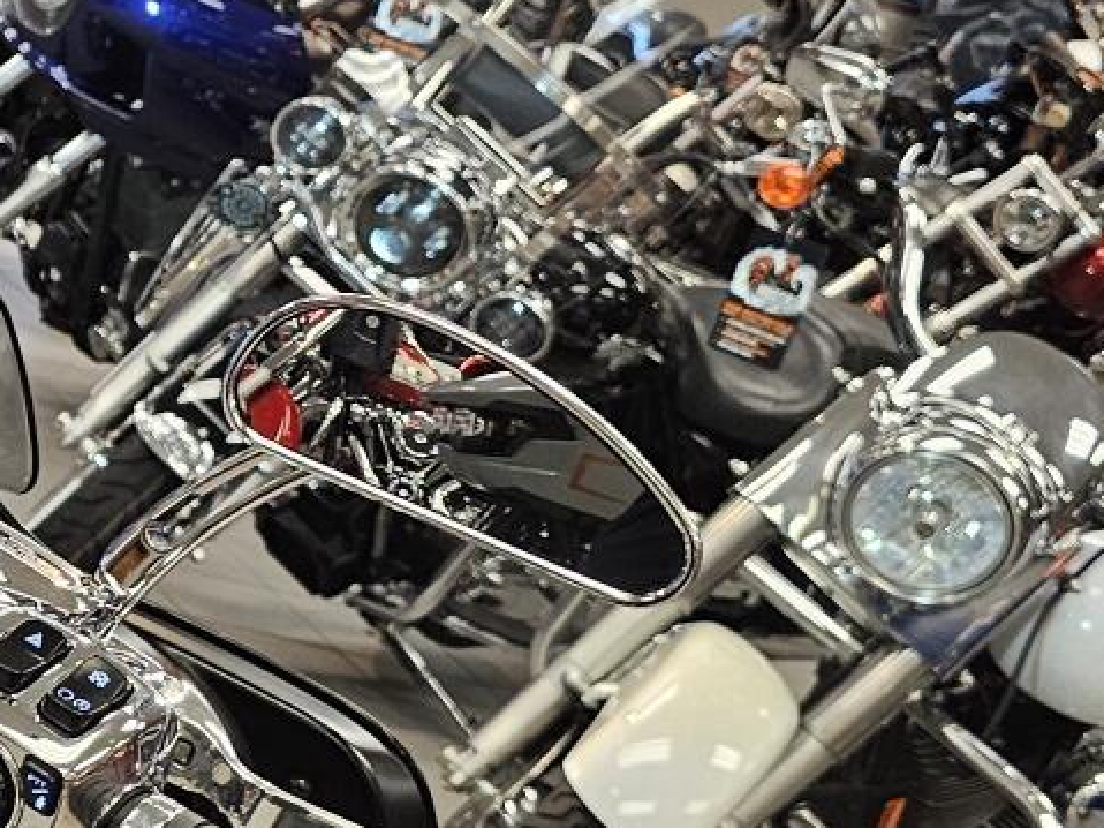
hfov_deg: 17.5
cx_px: -724
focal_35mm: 96
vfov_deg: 15.4
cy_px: 351
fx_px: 3061
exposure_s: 1/120
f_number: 1.7
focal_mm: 6.3
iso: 160
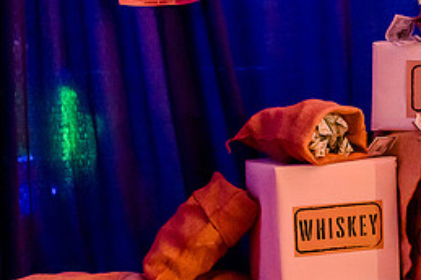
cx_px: 301
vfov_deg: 16.6
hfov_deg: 24.6
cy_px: 157
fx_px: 958
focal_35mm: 82
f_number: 2.8
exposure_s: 1/125
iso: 5000
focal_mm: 35
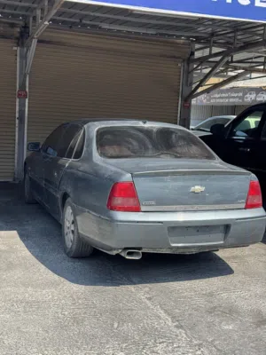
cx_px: 133
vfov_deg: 39.7
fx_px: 492
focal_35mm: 48
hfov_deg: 30.3
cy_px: 178
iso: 64
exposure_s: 1/2110
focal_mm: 6.76
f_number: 1.78
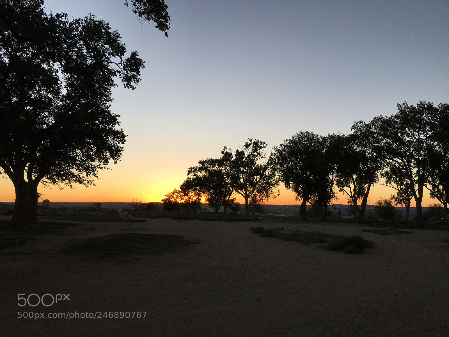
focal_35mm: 29
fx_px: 376
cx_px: 224
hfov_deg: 61.7
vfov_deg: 48.2
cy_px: 168
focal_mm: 4.15
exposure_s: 1/447
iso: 25
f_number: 2.2
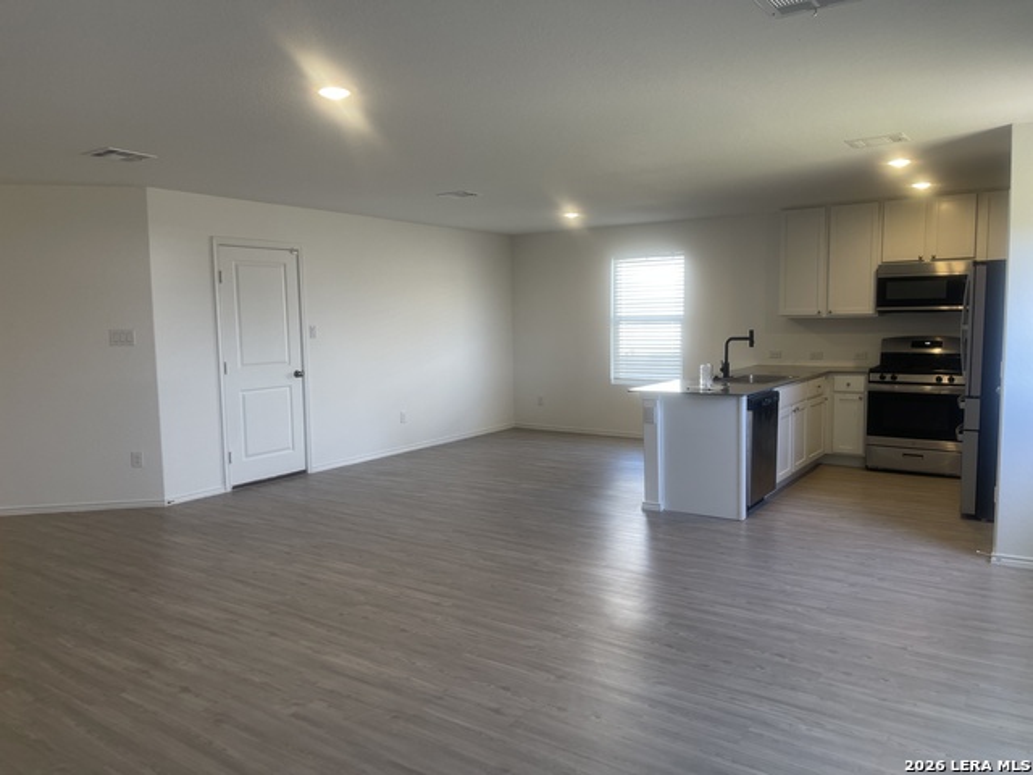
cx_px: 516
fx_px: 746
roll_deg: +1.6
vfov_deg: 54.9
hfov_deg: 69.4
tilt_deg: -5.8
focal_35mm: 25
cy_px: 388
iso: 100
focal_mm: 5.1
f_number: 1.6
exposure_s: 1/120
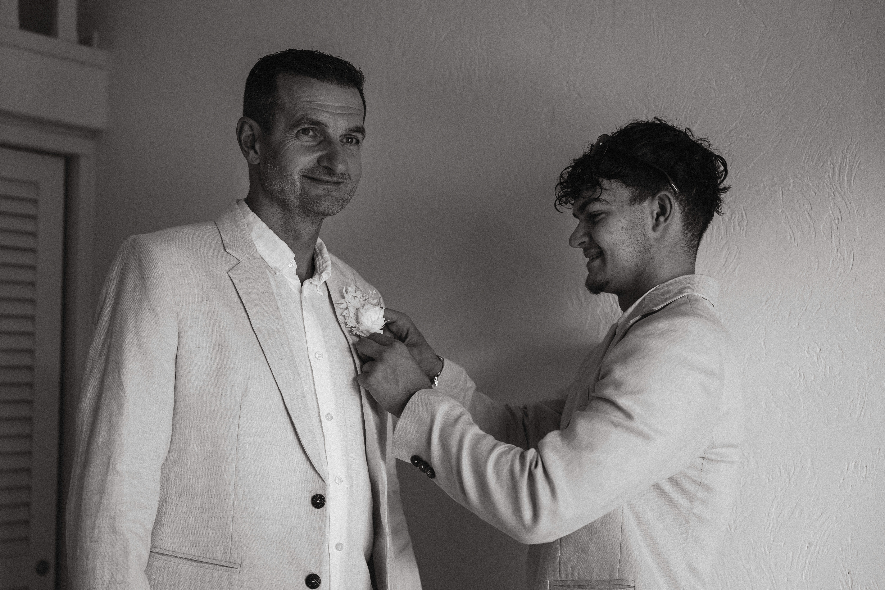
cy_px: 295
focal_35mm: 47
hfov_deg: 41.9
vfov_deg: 28.6
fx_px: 1155
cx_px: 442
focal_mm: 47
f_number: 2.8
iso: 320
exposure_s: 1/100
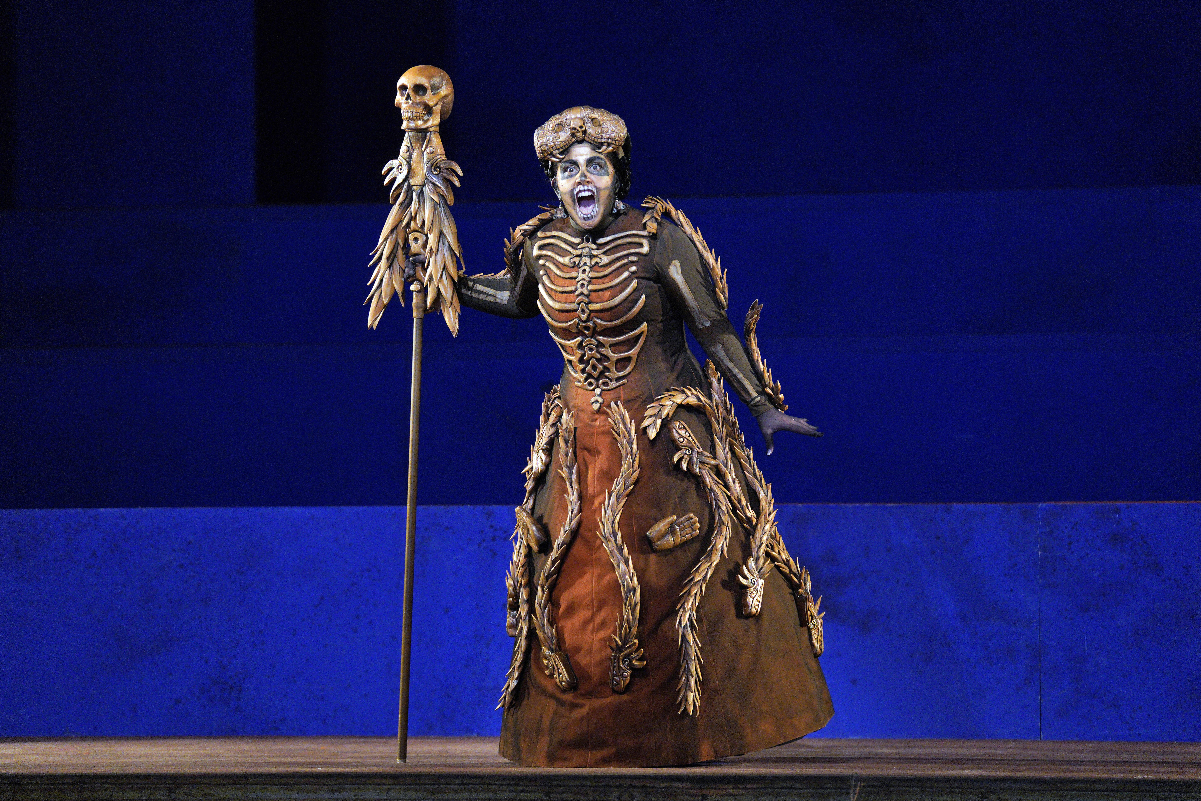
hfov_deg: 15.1
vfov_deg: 10.1
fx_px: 4537
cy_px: 400
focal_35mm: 136
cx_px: 600
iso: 4000
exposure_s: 1/200
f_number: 3.2
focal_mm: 136
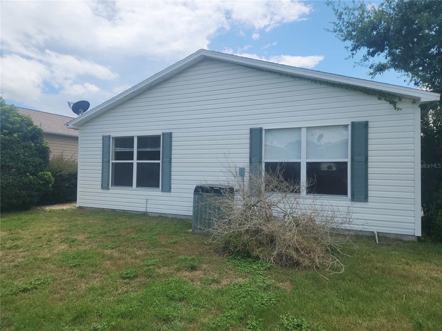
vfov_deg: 58.9
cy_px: 166
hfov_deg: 73.9
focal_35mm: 23
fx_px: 294
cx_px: 221
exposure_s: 1/1864
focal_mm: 5.4
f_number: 1.8
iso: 20
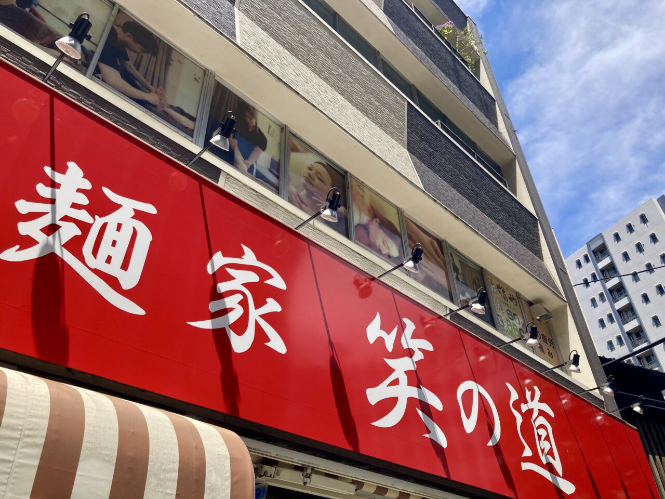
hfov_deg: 63.4
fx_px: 538
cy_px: 250
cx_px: 332
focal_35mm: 28
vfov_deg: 49.7
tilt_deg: +40.4
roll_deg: +2.4
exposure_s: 1/1412
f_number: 1.8
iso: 20
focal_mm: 3.99
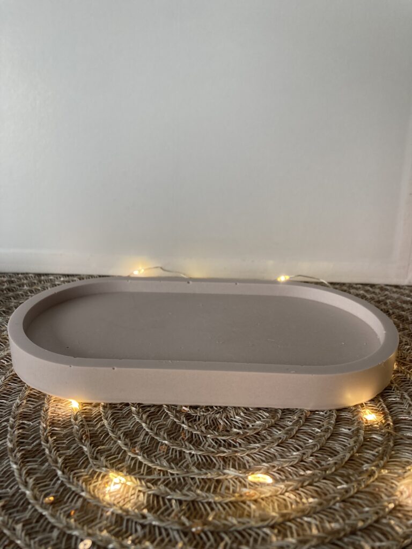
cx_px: 206
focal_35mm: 28
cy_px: 274
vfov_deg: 63.4
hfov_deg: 49.7
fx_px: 444
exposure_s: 1/121
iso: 40
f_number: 1.8
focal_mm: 3.99
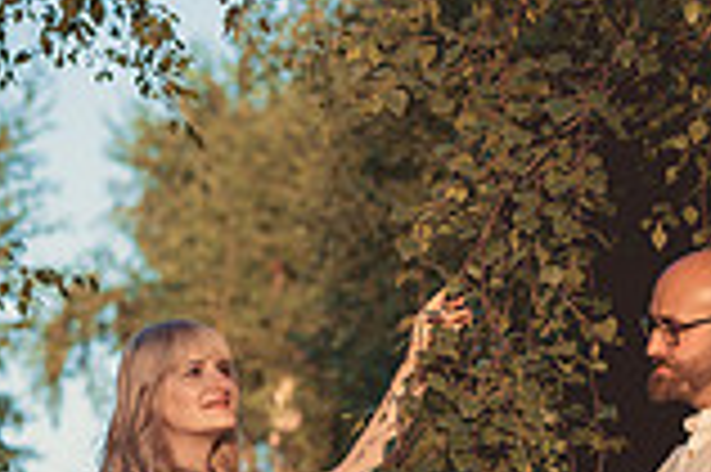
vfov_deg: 4.4
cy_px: 679
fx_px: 6175
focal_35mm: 313
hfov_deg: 6.6
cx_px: -63
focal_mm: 85
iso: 400
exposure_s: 1/1250
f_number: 3.5
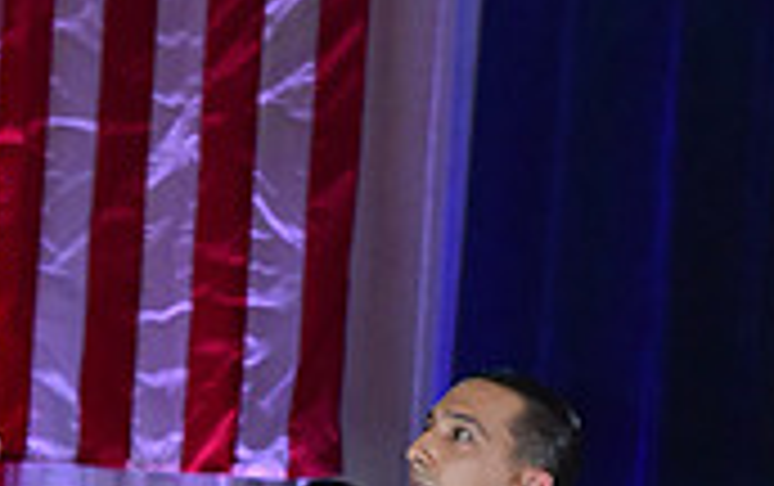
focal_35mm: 446
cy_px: 1080
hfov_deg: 4.7
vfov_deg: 2.9
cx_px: 164
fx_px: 9420
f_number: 5.6
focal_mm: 130
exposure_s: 1/400
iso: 2500
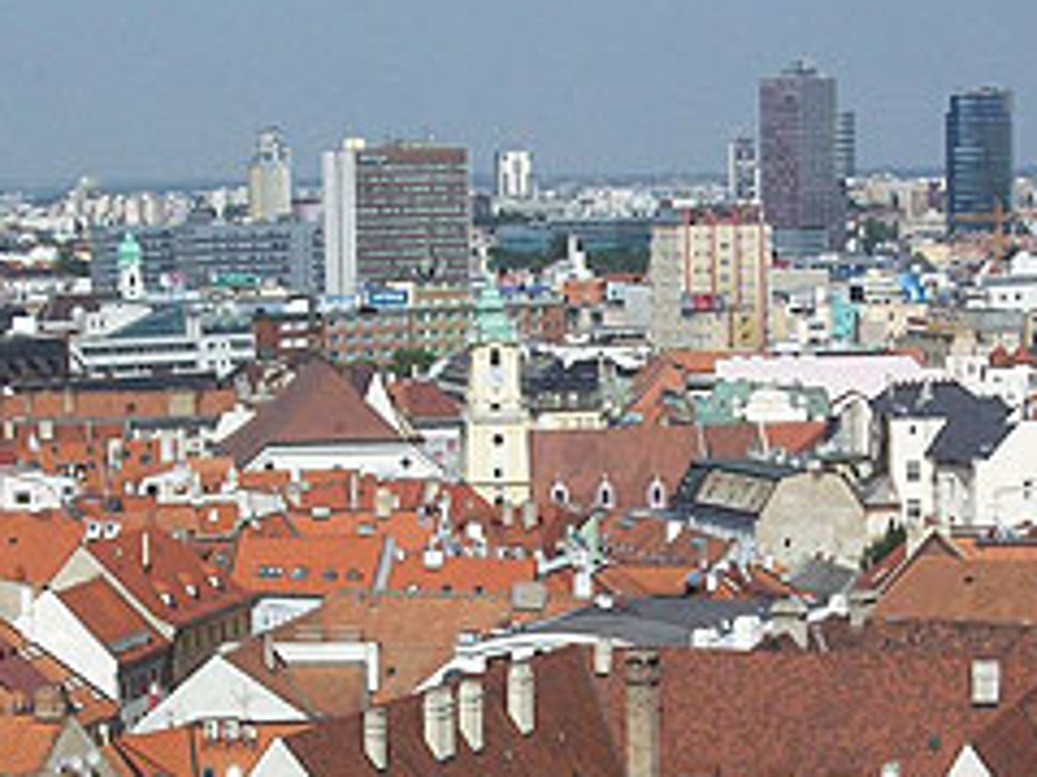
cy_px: 543
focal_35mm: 132
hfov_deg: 14.9
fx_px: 3952
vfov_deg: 11.2
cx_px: 542
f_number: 6.7
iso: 80
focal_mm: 11.6
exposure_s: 1/544
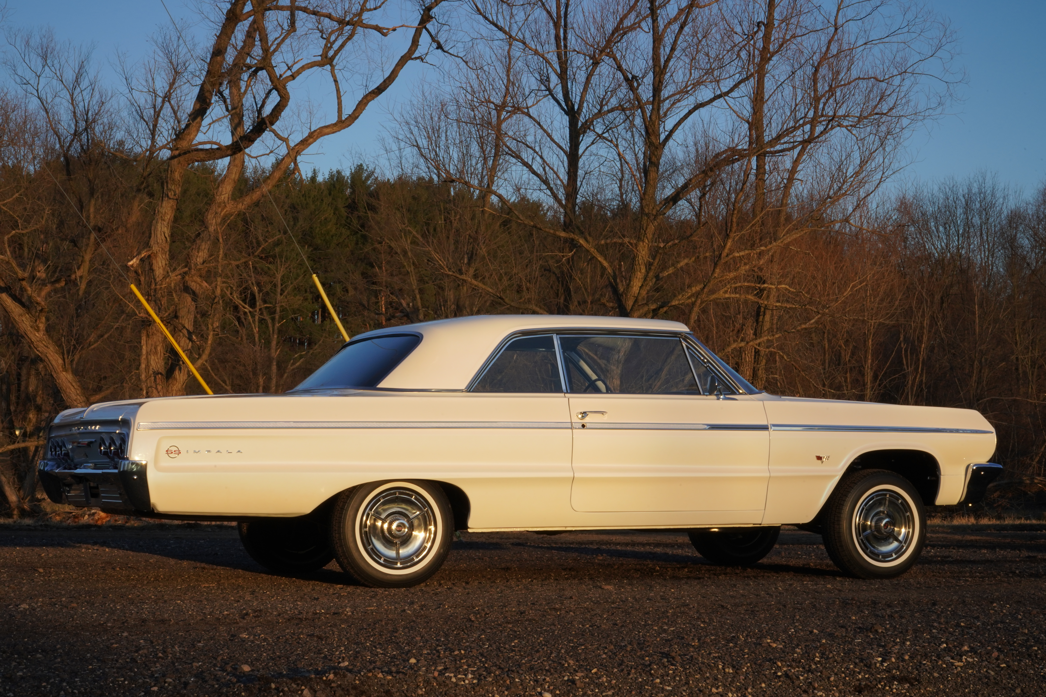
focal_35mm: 66
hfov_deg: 30.5
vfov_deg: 20.6
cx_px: 523
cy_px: 348
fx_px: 1918
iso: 800
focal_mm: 66
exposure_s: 1/50
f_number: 36
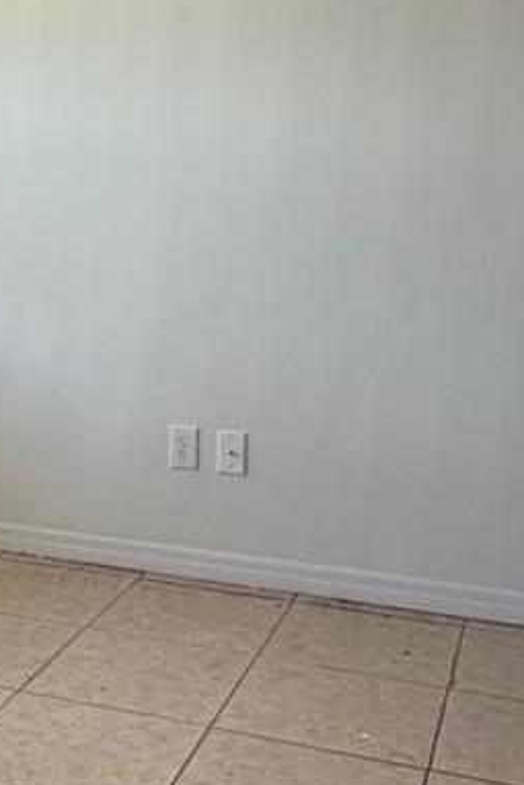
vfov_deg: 32.7
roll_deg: -1.4
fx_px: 1331
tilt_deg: -5.9
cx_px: 2
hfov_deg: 21.5
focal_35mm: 61
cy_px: 302
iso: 125
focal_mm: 2.22
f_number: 2.2
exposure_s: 1/121
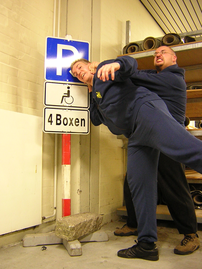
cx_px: 101
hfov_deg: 39.7
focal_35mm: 36
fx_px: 280
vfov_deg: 51.4
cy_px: 134
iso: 400
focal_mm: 4.7
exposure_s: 1/3.3
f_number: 2.6
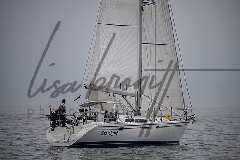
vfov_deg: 3.4
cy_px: 80
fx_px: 2711
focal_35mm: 407
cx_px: 120
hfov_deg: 5.1
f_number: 5.6
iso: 400
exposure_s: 1/5000
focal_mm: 400
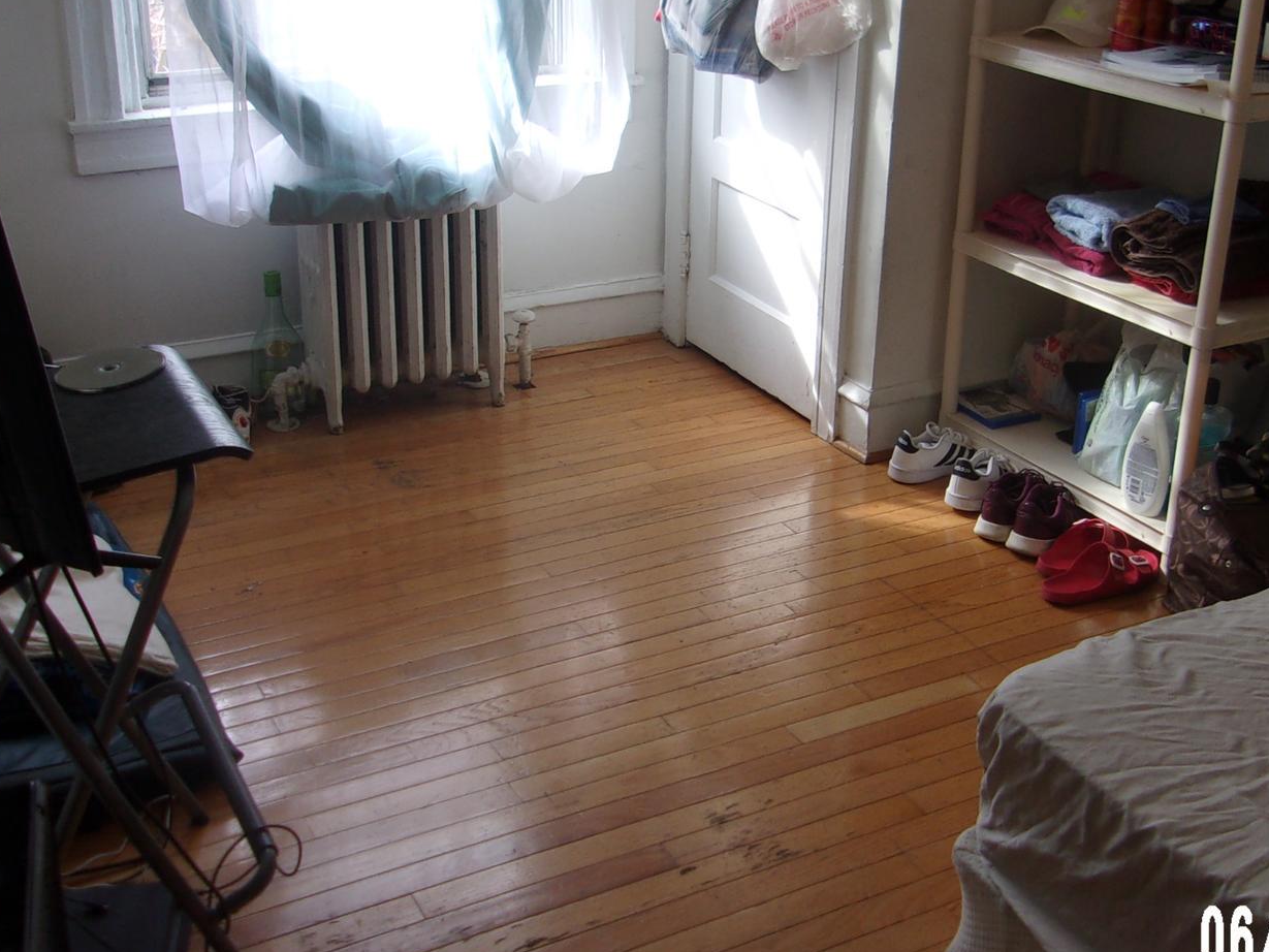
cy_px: 320
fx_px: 1650
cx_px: 744
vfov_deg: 31.9
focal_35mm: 45
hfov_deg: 41.9
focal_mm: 4.9
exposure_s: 1/52
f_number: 3
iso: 80
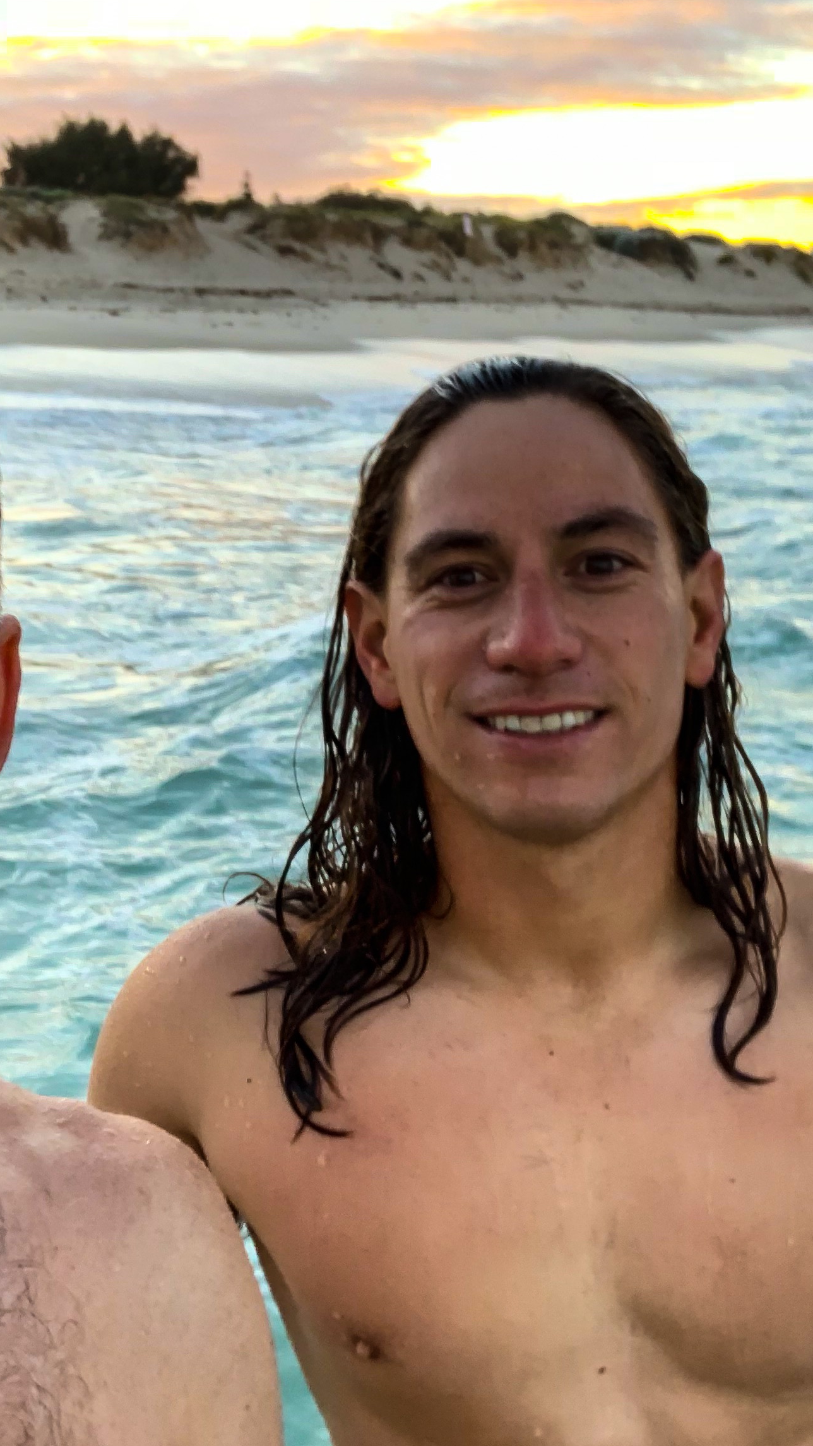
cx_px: 325
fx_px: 1802
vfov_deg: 43.7
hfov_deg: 25.4
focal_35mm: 47
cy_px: 724
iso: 64
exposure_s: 1/101
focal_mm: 2.87
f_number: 2.2
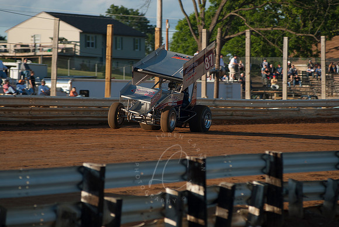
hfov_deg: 6.9
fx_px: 2828
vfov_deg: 4.6
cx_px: 170
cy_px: 114
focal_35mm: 300
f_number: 4
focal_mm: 200
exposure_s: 1/640
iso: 100
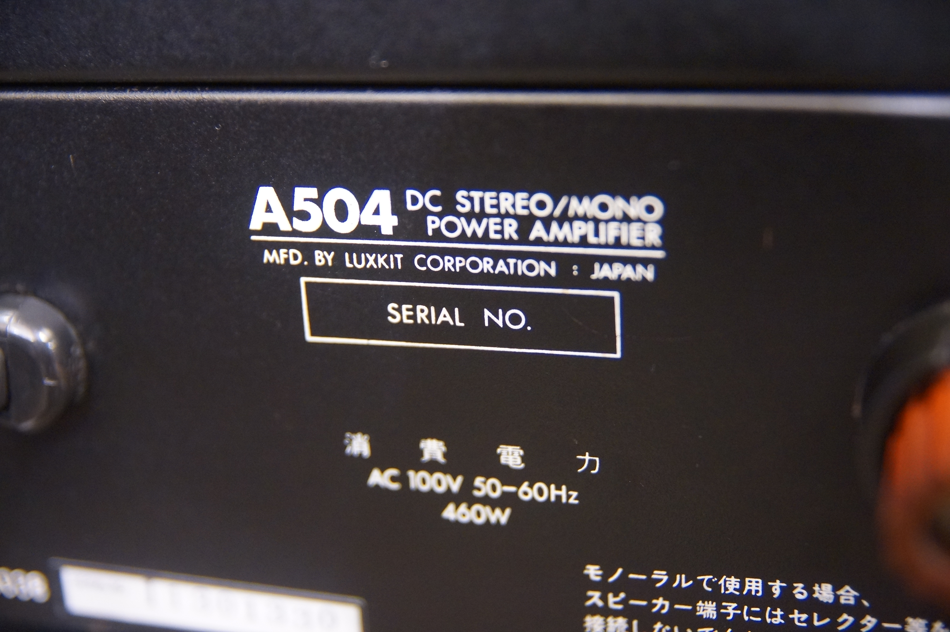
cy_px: 316
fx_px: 1977
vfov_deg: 18.1
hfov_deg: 27.0
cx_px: 475
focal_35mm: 75
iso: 1600
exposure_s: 1/30
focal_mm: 50
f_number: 2.8
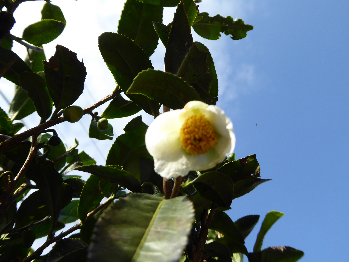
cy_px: 131
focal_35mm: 29
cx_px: 174
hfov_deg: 61.7
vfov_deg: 48.2
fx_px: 292
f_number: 3.5
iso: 100
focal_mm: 5
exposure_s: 1/500
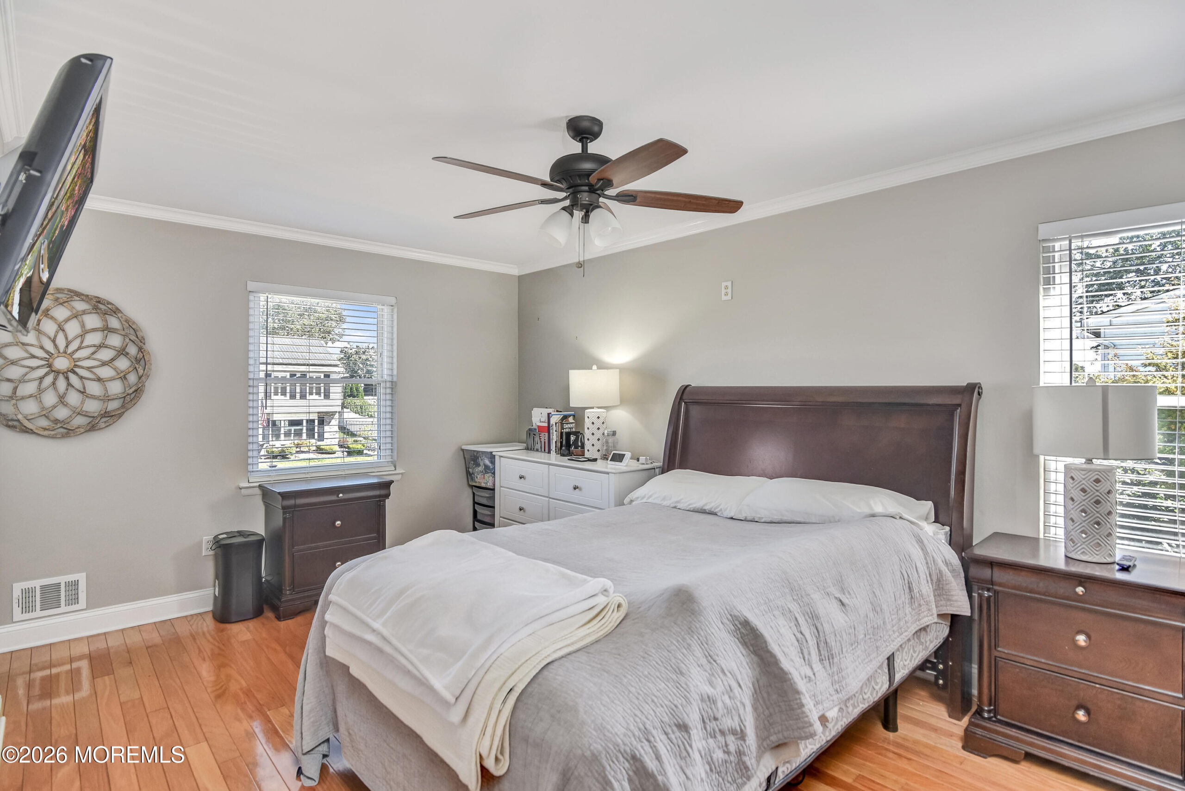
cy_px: 396
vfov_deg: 70.5
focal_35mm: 17
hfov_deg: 93.3
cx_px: 592
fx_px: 560
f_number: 7.1
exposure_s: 1/100
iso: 320
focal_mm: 17
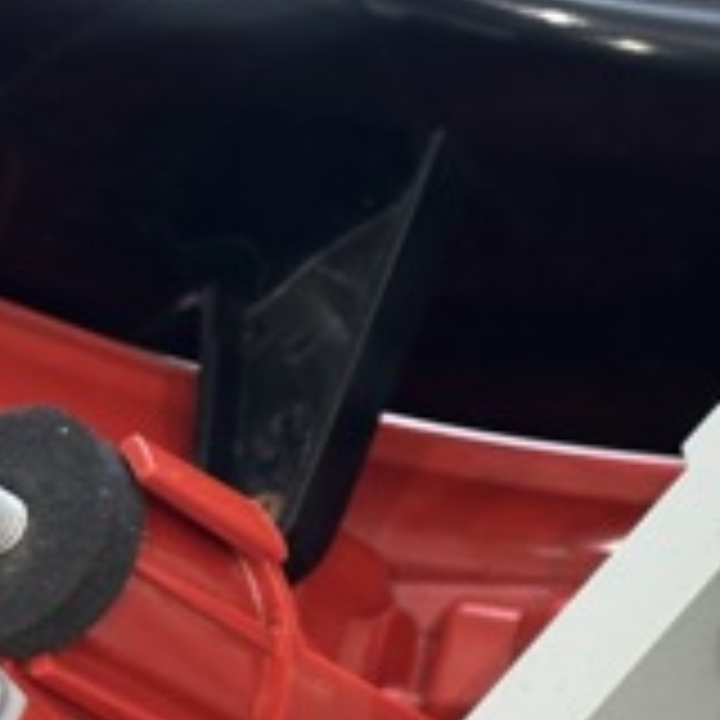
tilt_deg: -63.7
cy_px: 799
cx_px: 1246
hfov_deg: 9.8
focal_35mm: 170
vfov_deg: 10.2
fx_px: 4000
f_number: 1.78
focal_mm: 6.86
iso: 160
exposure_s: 1/50
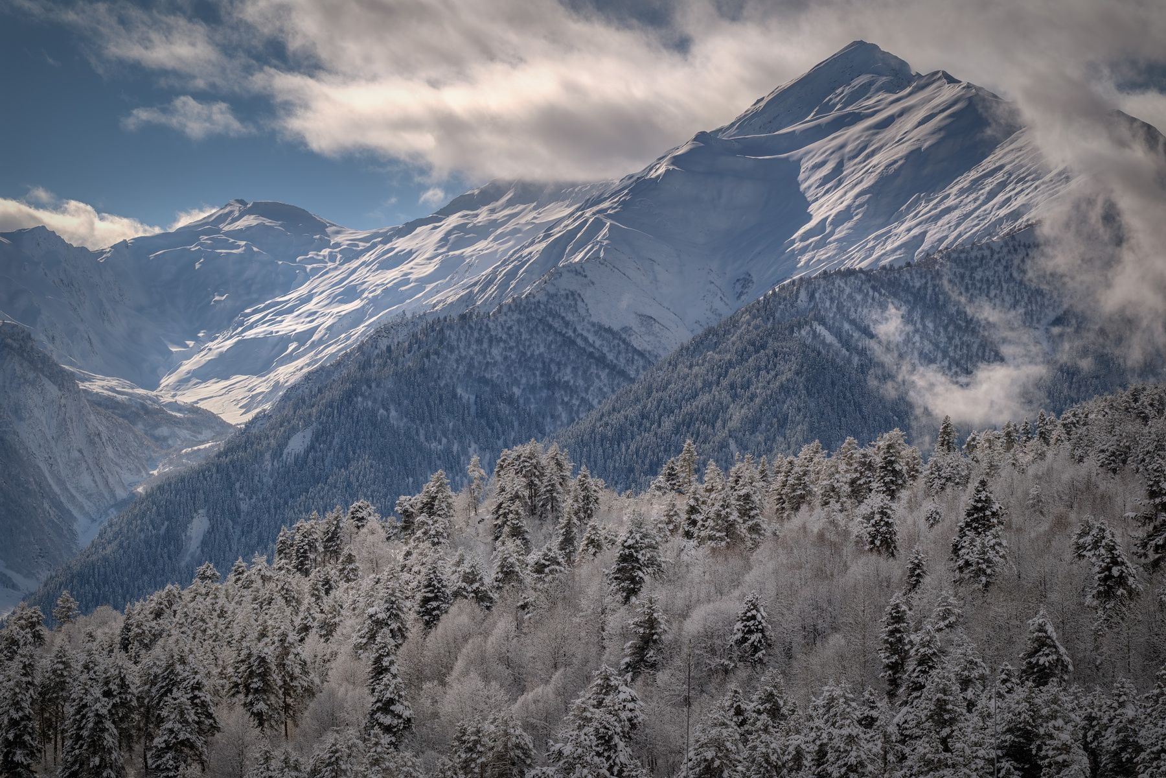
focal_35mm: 99
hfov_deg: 20.6
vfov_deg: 13.8
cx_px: 583
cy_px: 389
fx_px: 3206
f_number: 11
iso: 500
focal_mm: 66
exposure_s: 1/1250
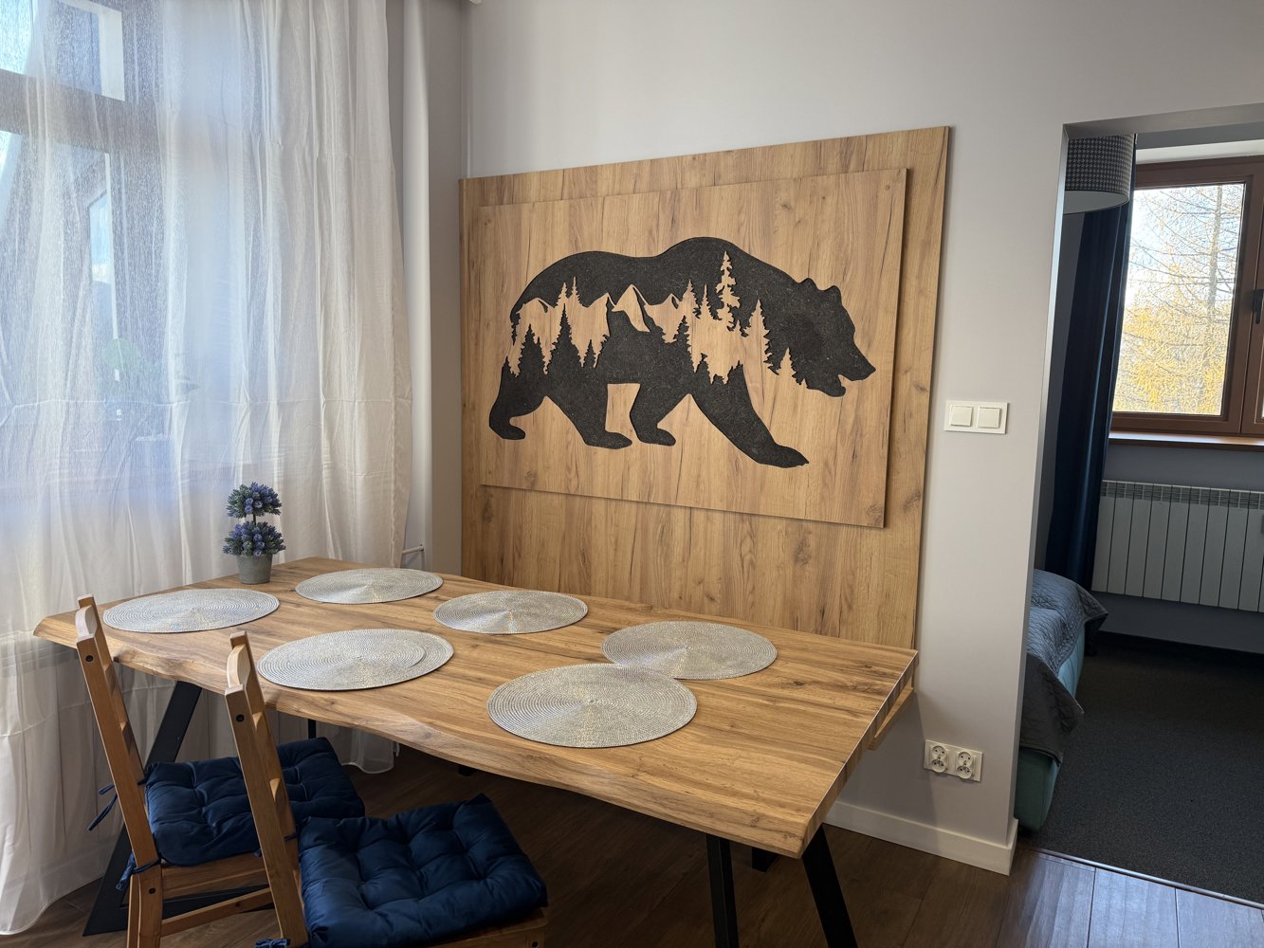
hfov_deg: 71.6
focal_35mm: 24
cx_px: 632
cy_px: 474
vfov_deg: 56.8
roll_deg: -1.5
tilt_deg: -7.0
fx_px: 876
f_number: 1.78
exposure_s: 1/100
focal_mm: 6.76
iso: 80
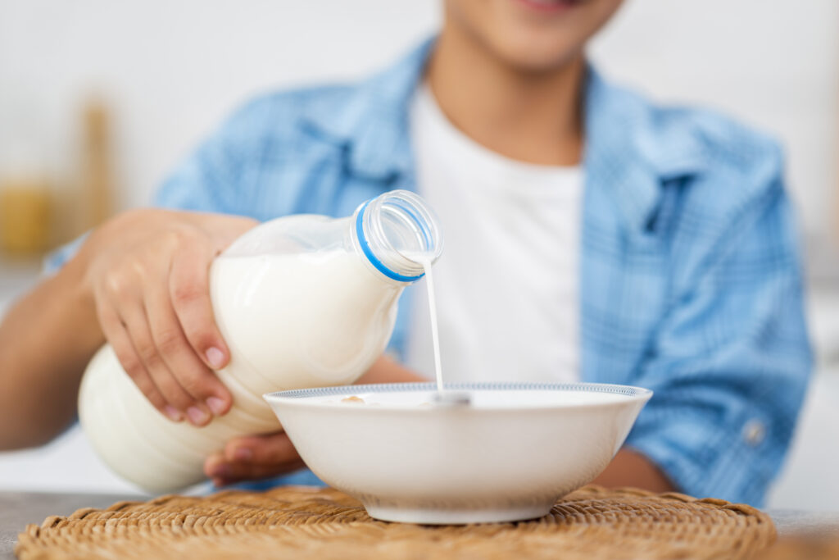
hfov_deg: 23.9
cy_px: 280
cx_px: 420
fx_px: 1981
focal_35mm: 85
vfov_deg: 16.1
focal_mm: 85
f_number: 2.8
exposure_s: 1/200
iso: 100
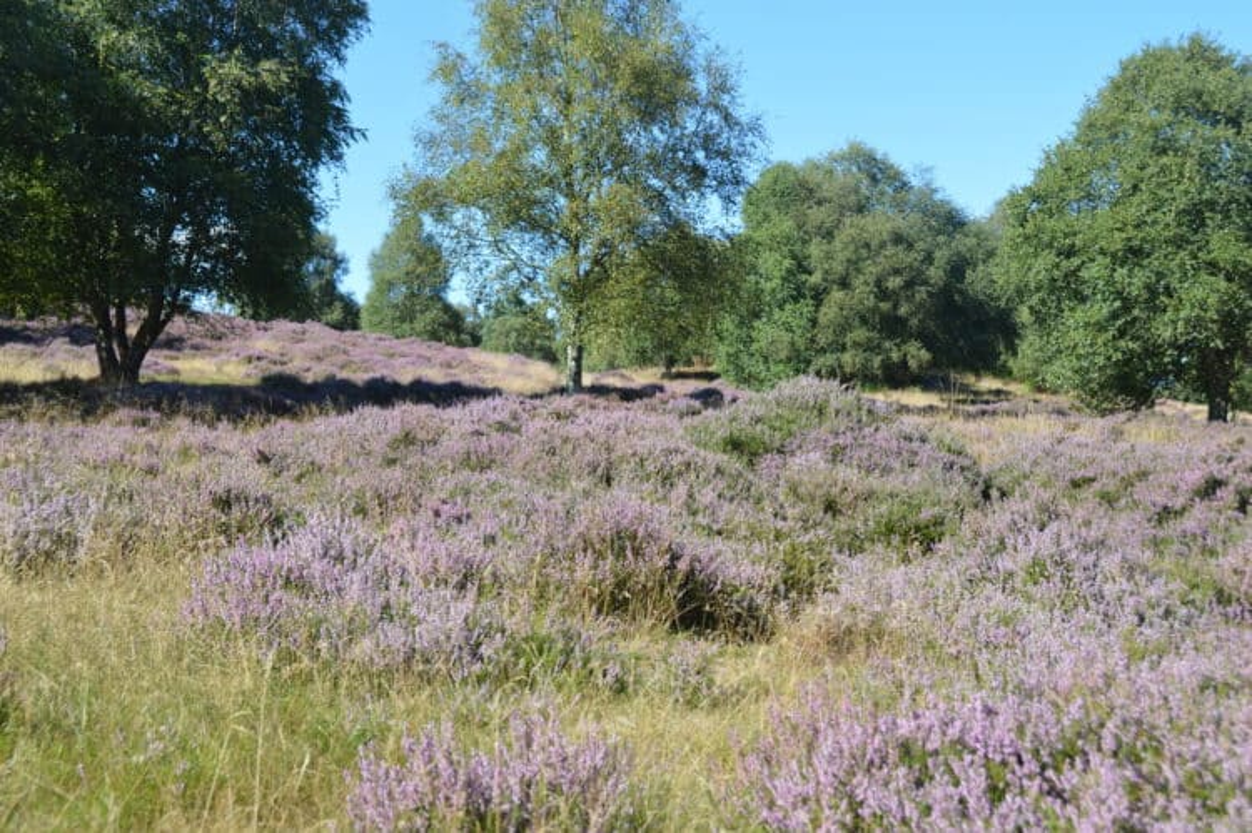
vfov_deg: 31.9
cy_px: 416
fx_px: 1460
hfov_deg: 46.4
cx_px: 626
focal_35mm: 42
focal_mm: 28
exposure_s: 1/160
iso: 100
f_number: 6.3
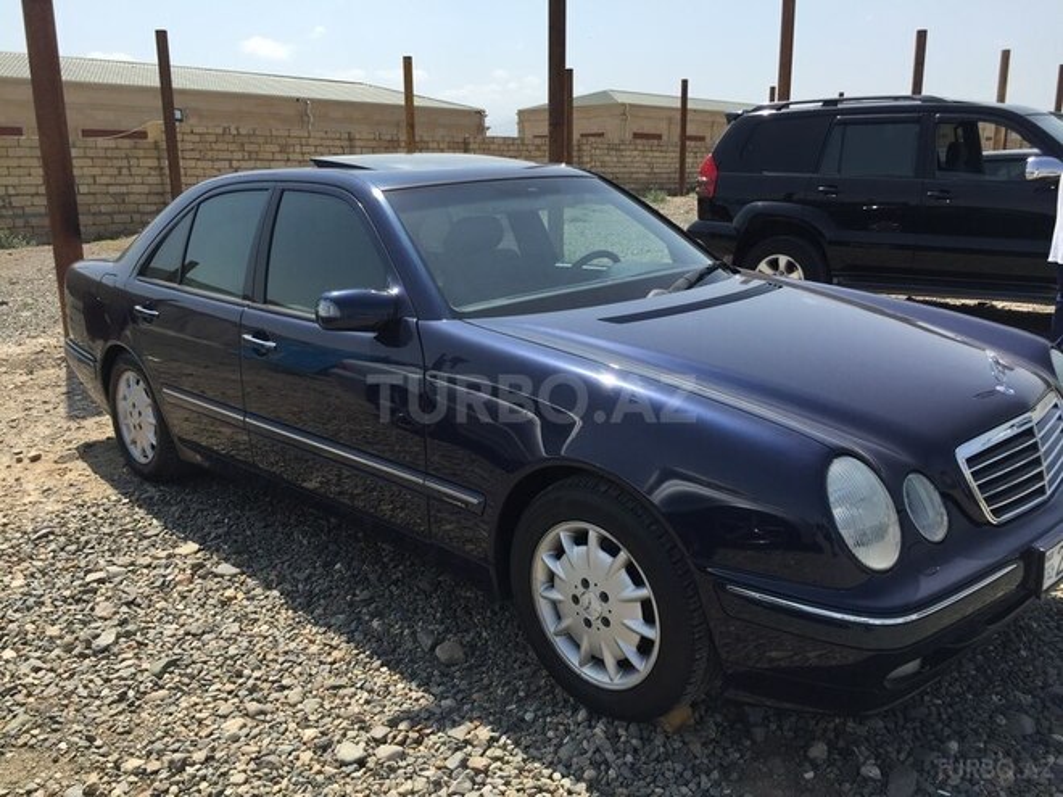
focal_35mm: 29
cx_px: 532
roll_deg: -0.3
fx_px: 891
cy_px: 398
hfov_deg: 61.7
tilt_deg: -12.0
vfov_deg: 48.2
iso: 32
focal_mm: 4.15
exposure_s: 1/1522
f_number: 2.2
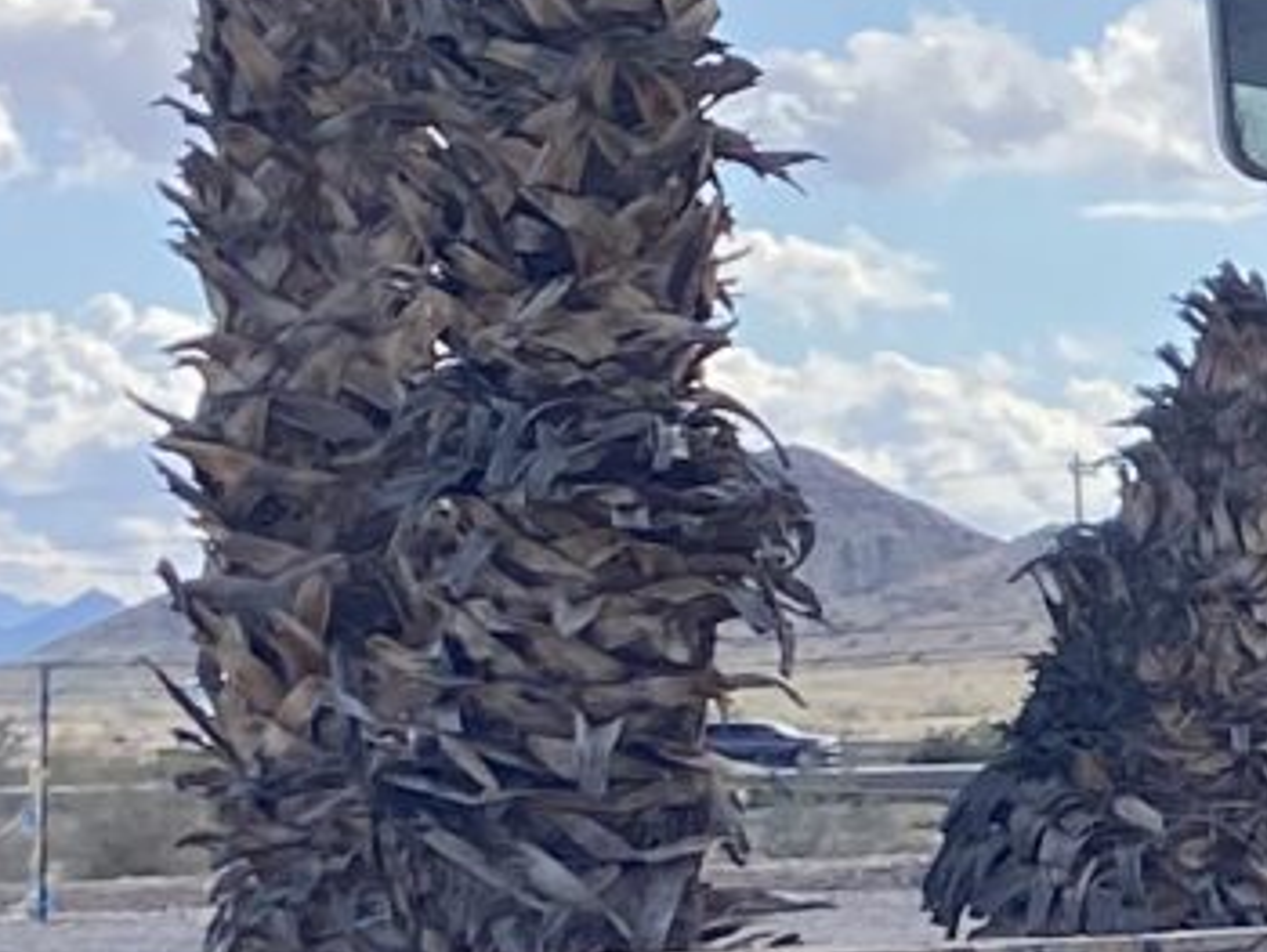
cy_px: 1162
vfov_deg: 7.8
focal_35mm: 190
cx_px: 3902
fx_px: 6959
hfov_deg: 8.5
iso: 32
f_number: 1.8
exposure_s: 1/2755
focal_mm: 4.25
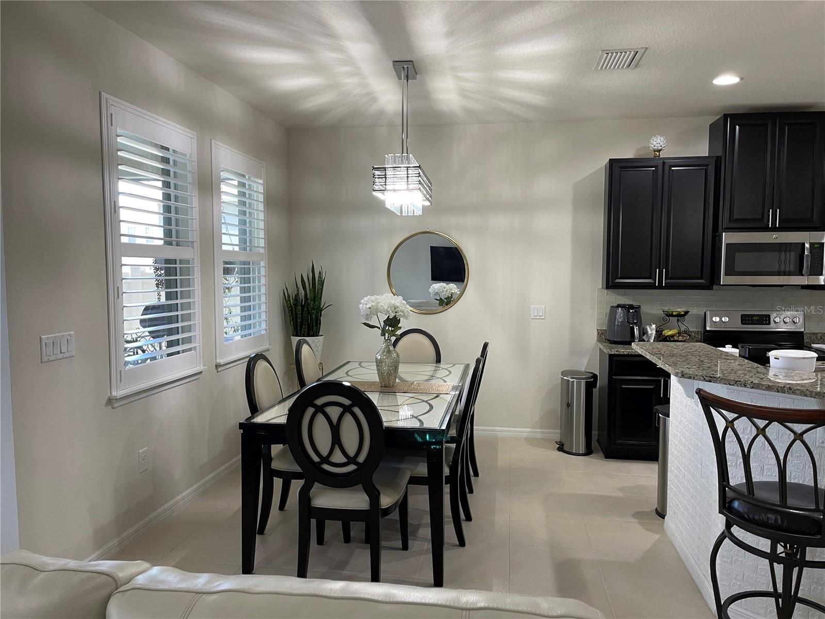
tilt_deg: -4.6
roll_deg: +0.1
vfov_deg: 54.9
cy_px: 310
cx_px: 412
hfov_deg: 69.4
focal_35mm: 25
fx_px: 596
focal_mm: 5.1
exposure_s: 1/60
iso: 125
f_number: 1.6
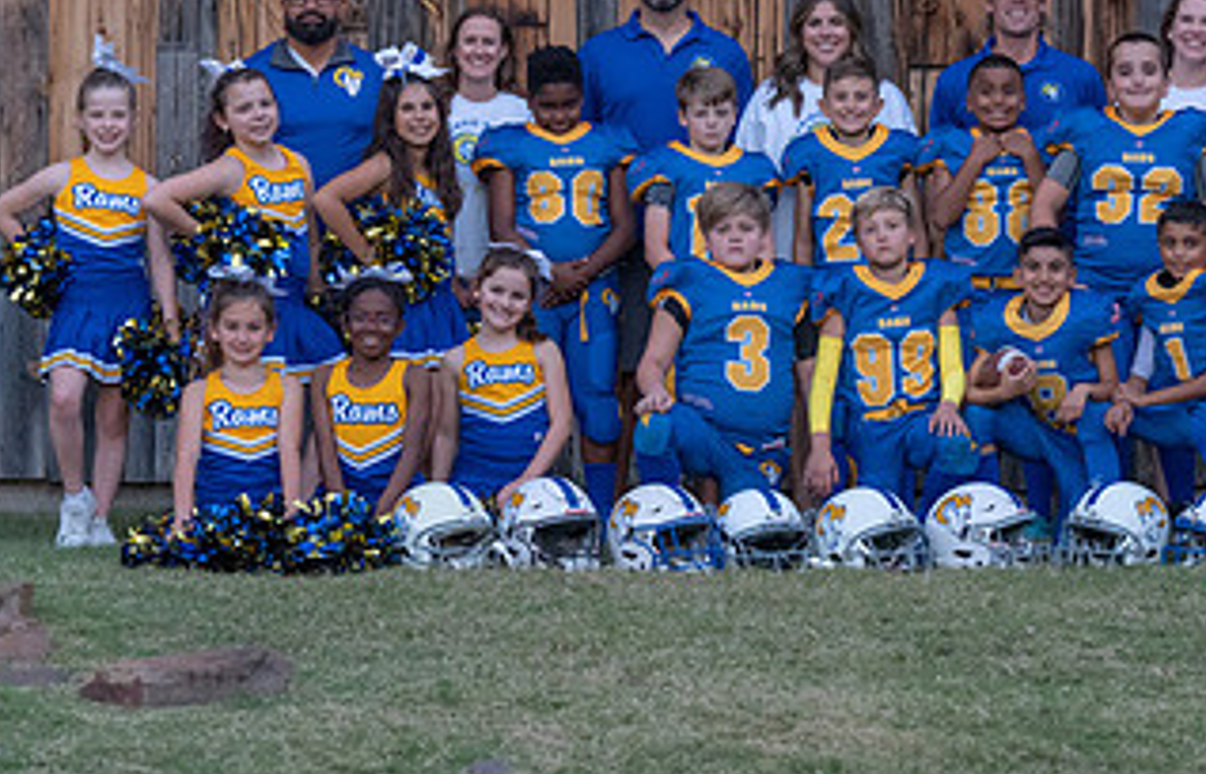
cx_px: 982
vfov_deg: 9.3
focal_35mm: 143
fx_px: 4735
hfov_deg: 14.4
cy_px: 264
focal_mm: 70
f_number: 4
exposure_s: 1/320
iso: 3200
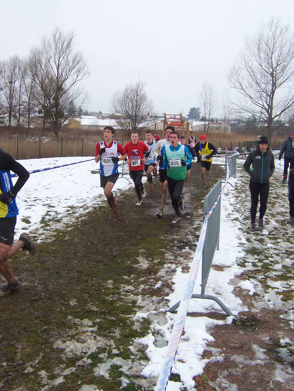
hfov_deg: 39.7
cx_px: 147
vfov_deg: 51.4
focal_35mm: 36
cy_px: 196
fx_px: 408
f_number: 4
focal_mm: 5.6
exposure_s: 1/350
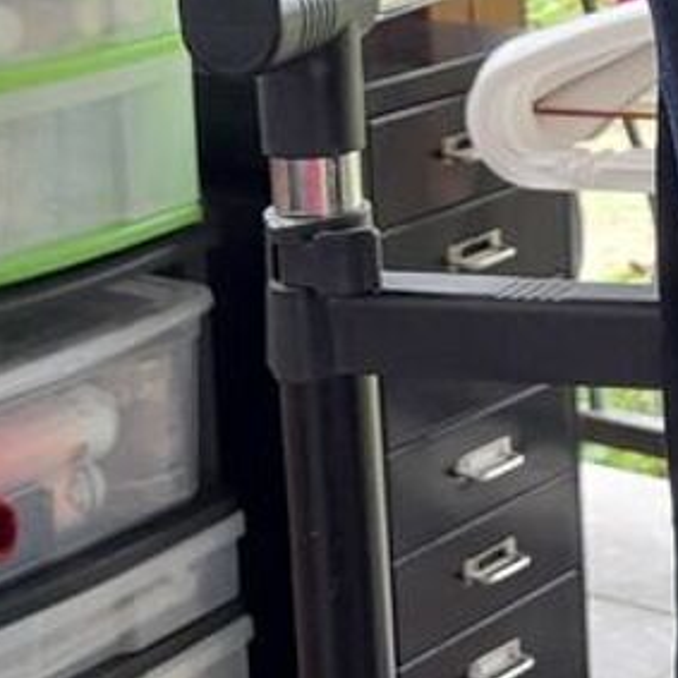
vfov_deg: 16.5
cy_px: 59
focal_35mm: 104
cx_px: 1025
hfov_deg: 15.4
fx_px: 2305
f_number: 2
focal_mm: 4.6
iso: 200
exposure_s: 1/60
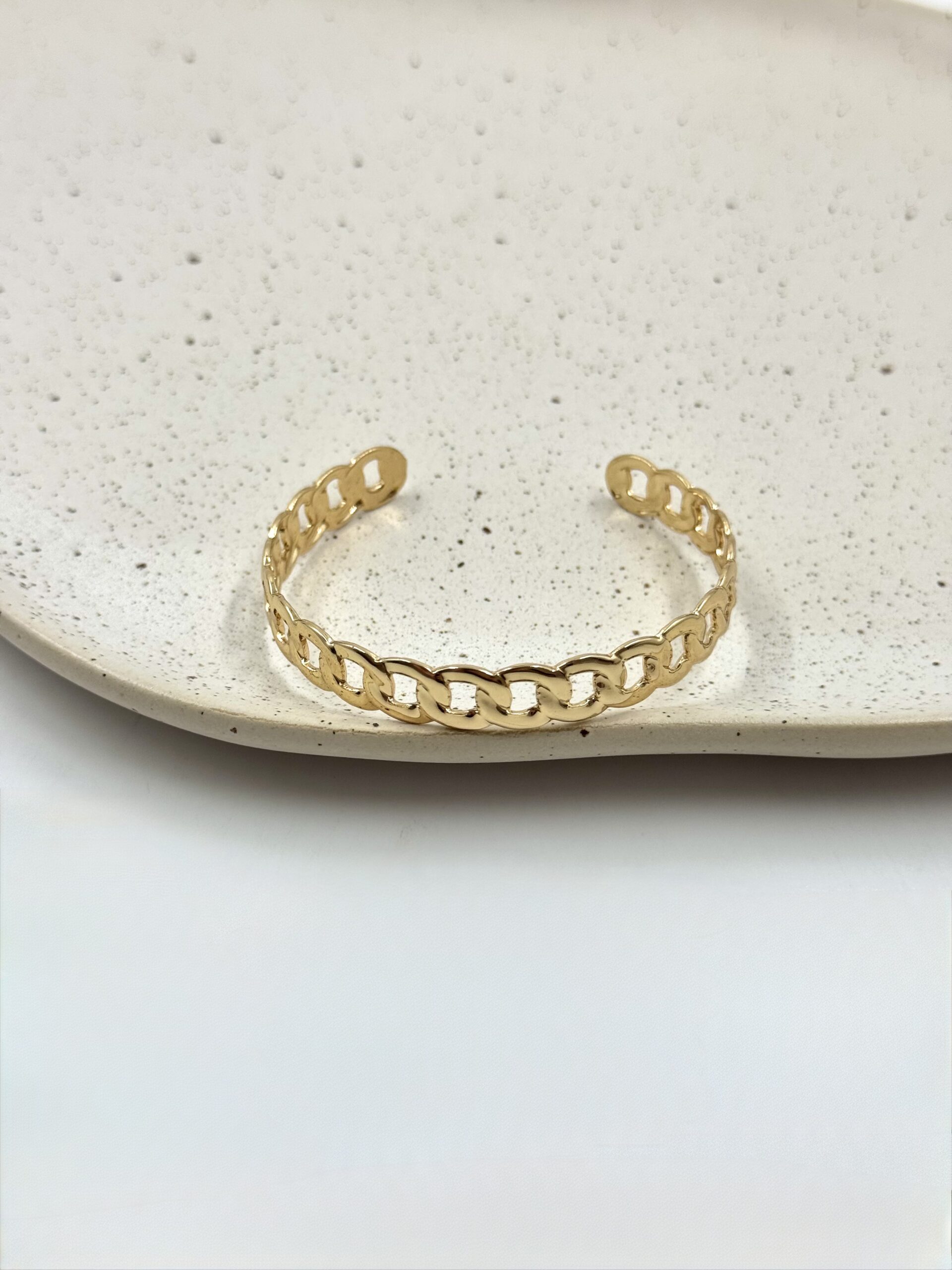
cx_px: 476
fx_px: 1760
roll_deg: +0.4
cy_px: 635
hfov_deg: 30.3
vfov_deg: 39.7
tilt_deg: -43.7
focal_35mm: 48
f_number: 1.78
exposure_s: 1/1133
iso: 64
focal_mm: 6.76
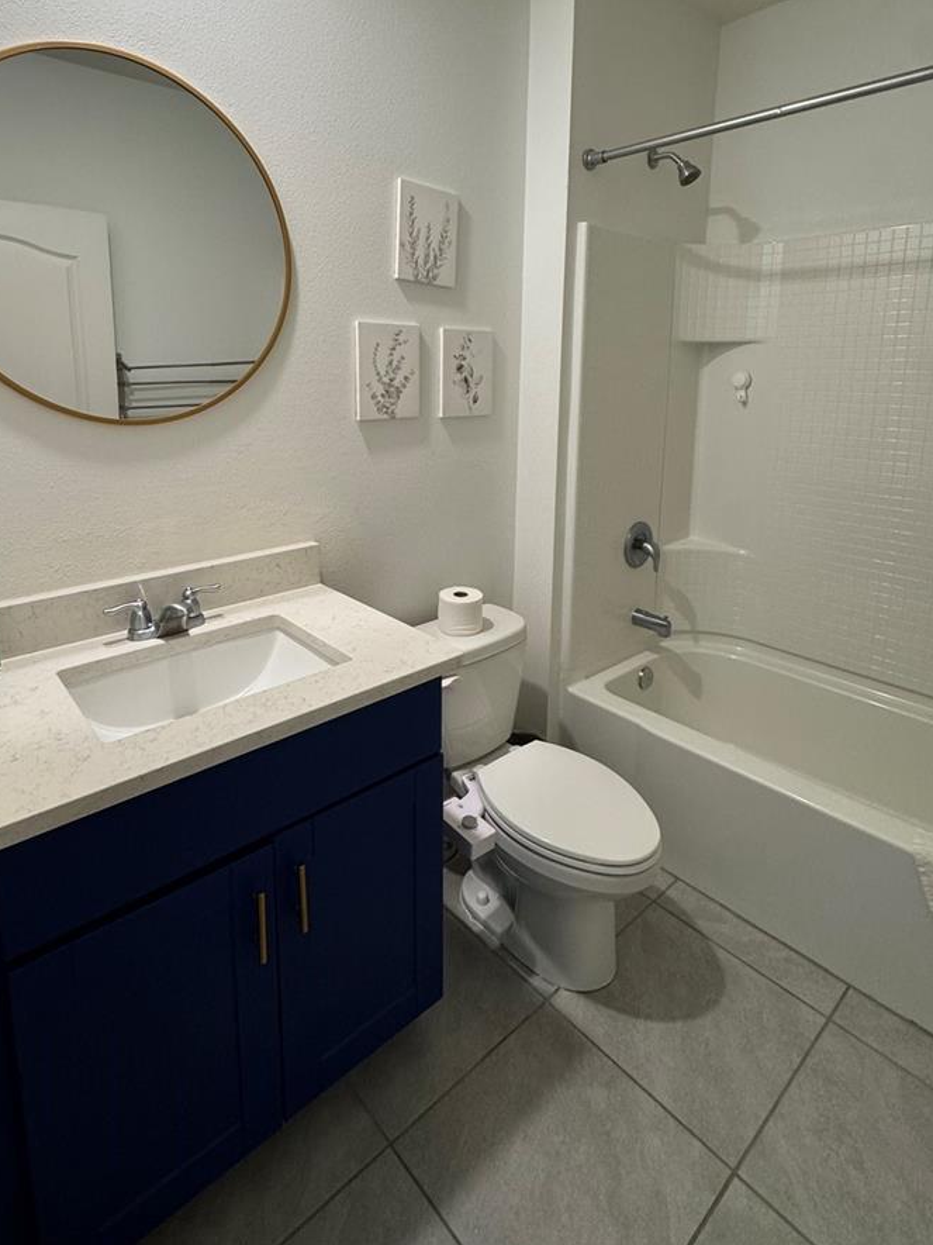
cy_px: 482
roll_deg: +0.0
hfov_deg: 68.6
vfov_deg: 83.3
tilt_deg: -8.8
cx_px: 443
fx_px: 683
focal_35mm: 19
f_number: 2.2
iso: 200
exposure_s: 1/60
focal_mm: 2.22
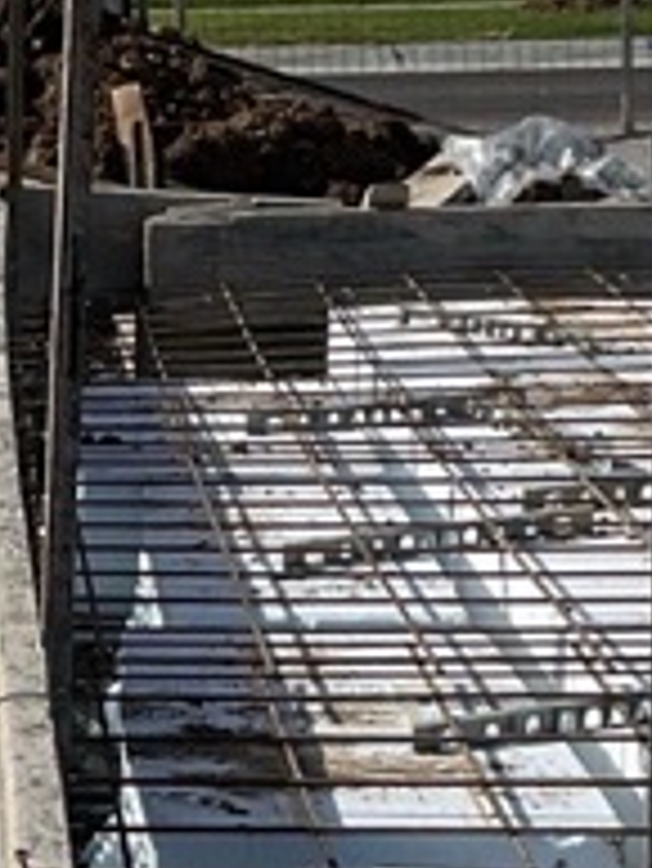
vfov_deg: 12.9
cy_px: 944
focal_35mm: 150
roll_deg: +2.9
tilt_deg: -17.6
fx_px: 3763
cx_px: -292
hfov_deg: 9.6
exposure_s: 1/4405
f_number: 1.8
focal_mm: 3
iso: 16
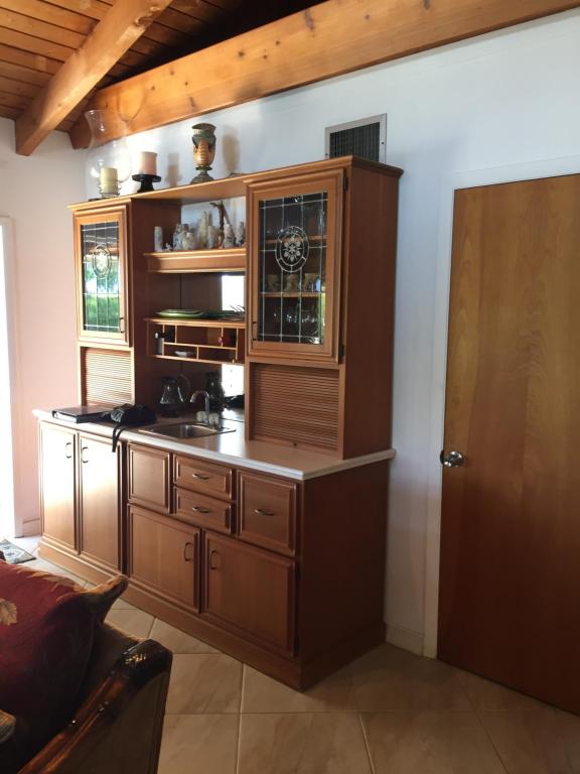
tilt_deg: -4.7
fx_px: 648
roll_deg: -1.3
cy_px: 387
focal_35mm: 29
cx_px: 290
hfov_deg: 48.2
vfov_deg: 61.7
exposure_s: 1/30
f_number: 2.2
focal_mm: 4.15
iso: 64
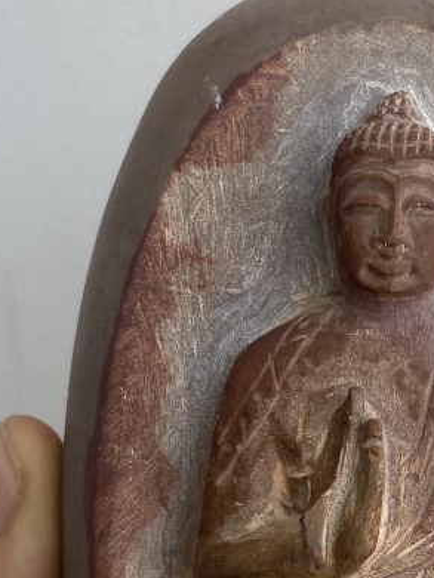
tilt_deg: -19.8
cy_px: 507
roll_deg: +0.4
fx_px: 1336
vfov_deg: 23.8
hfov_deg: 18.1
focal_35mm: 80
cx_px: 407
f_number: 1.8
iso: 32
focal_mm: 4.25
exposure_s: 1/473
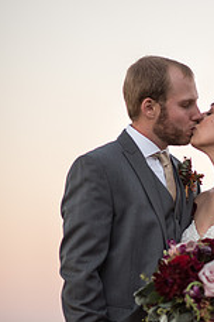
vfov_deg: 12.2
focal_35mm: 168
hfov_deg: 8.2
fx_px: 1498
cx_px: 183
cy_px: 182
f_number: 1.4
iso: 125
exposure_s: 1/500
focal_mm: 85
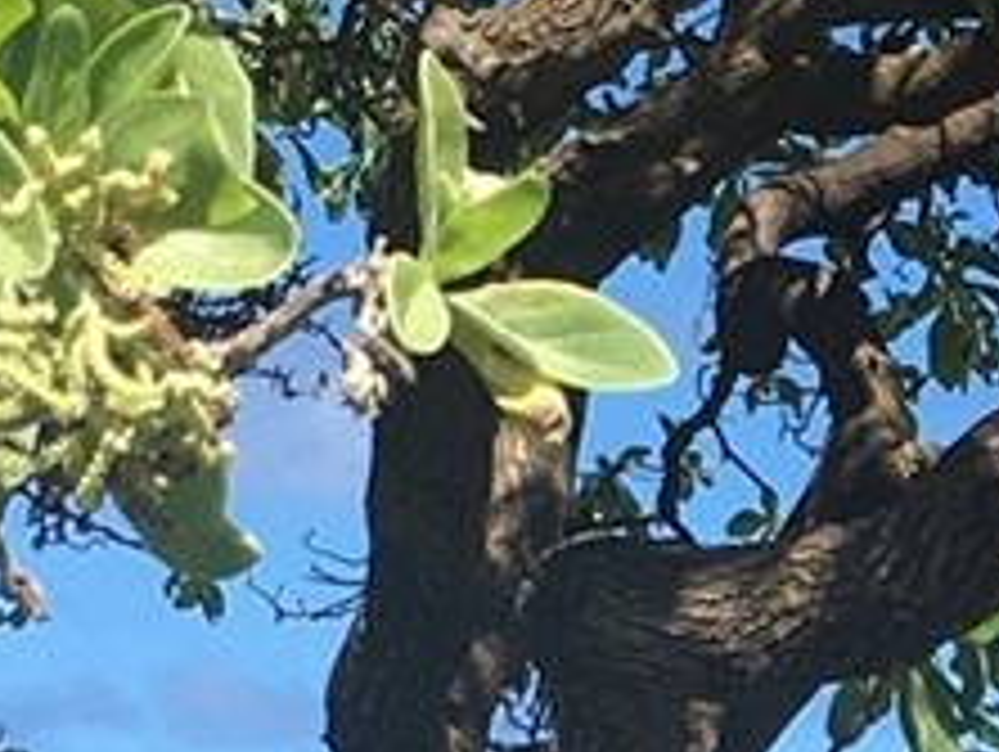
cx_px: 1498
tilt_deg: -2.1
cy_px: 1558
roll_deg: -0.7
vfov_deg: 6.9
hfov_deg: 9.2
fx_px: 6038
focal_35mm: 209
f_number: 2.2
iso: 25
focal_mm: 4.15
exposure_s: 1/1166
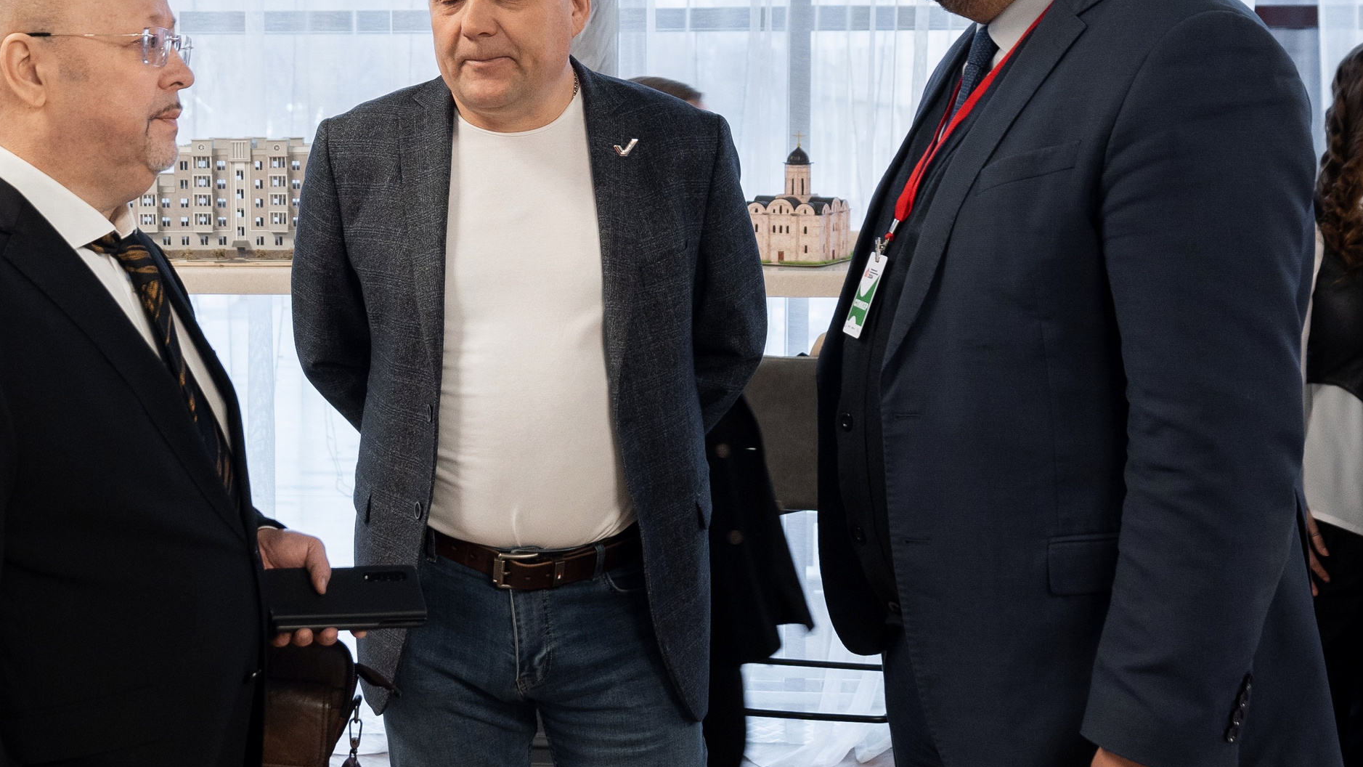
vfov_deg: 20.0
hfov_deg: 34.7
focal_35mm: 60
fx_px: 2169
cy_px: 251
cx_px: 523
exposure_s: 1/50
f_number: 4
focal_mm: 28
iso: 1000
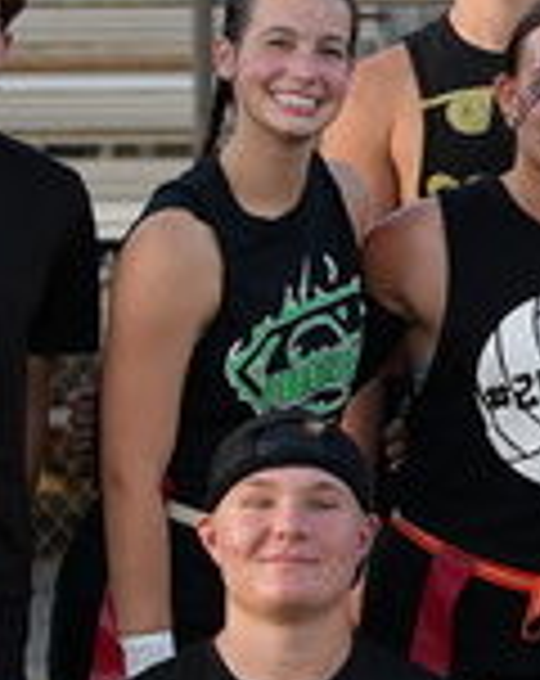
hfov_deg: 3.0
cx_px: 1724
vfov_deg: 3.8
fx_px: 10250
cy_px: 365
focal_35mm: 511
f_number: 4
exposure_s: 1/160
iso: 125
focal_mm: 80
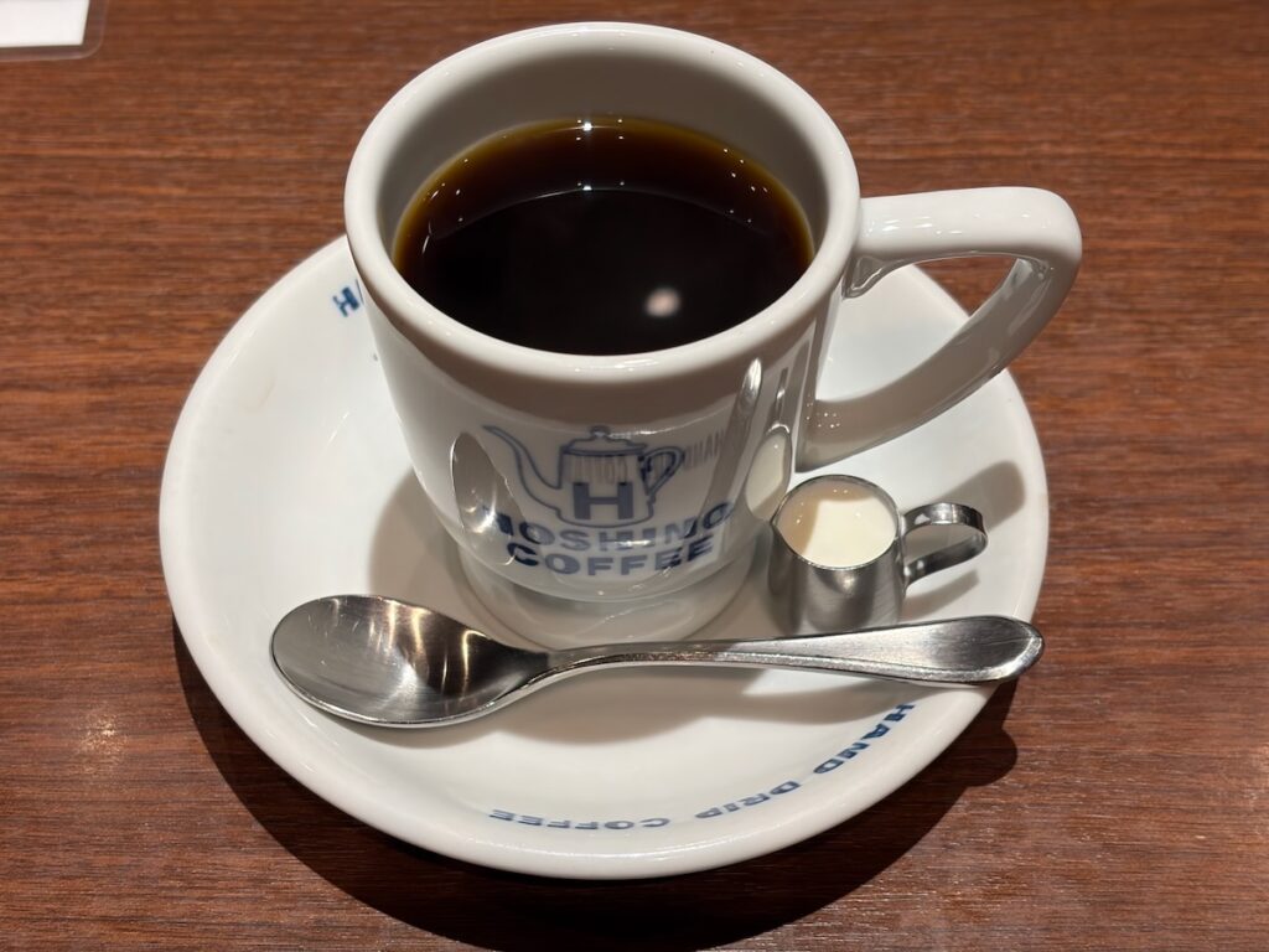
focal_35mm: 52
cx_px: 634
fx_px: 1906
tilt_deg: -51.8
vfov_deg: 28.0
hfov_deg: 36.8
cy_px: 476
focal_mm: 5.96
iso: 50
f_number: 1.6
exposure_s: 1/50
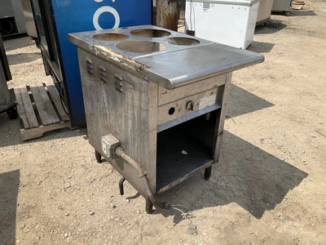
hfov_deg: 61.7
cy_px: 122
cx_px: 163
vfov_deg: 48.2
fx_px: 273
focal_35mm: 29
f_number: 1.8
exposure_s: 1/1848
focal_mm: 3
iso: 25
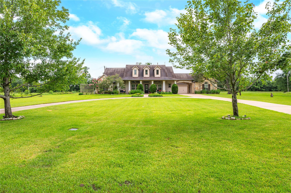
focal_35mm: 24
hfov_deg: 73.8
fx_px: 194
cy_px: 96
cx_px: 146
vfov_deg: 53.1
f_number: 11
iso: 125
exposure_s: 1/100
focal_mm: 24
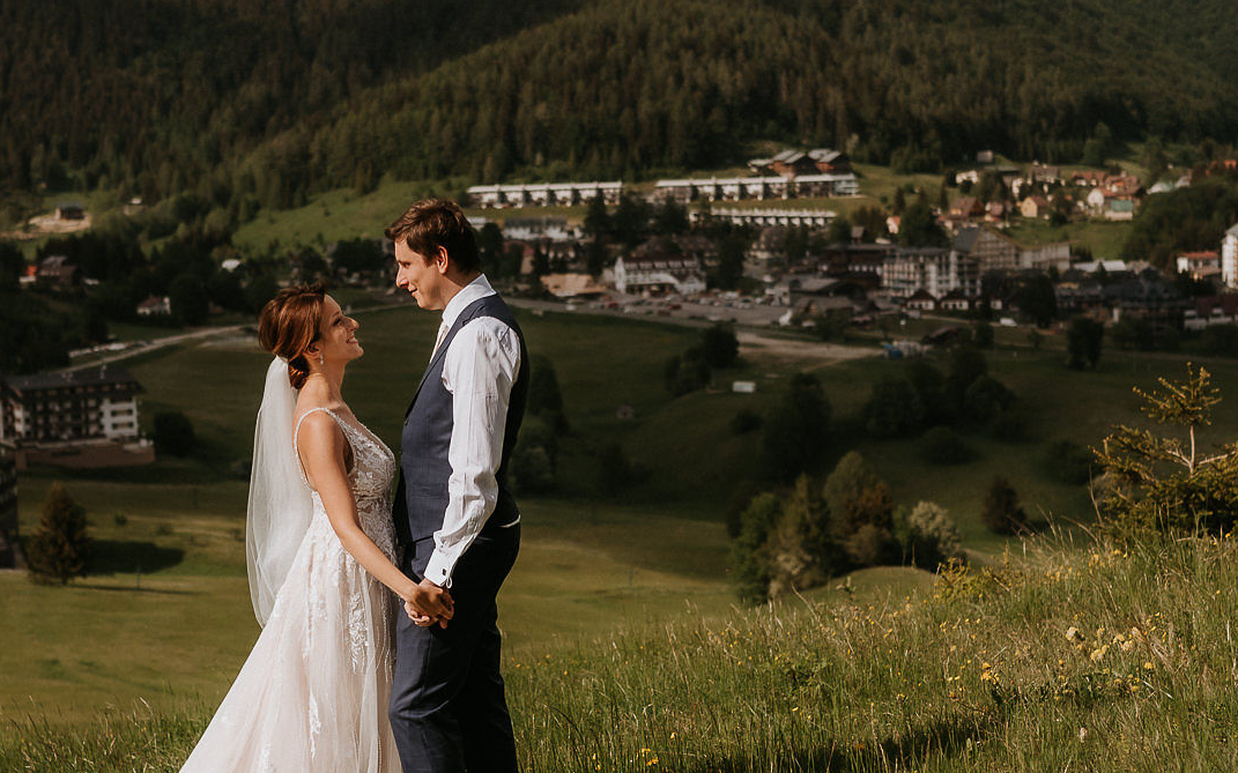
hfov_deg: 27.8
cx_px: 538
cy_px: 419
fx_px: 2496
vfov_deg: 17.6
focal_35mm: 74
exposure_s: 1/6400
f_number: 2.5
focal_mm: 35
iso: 50
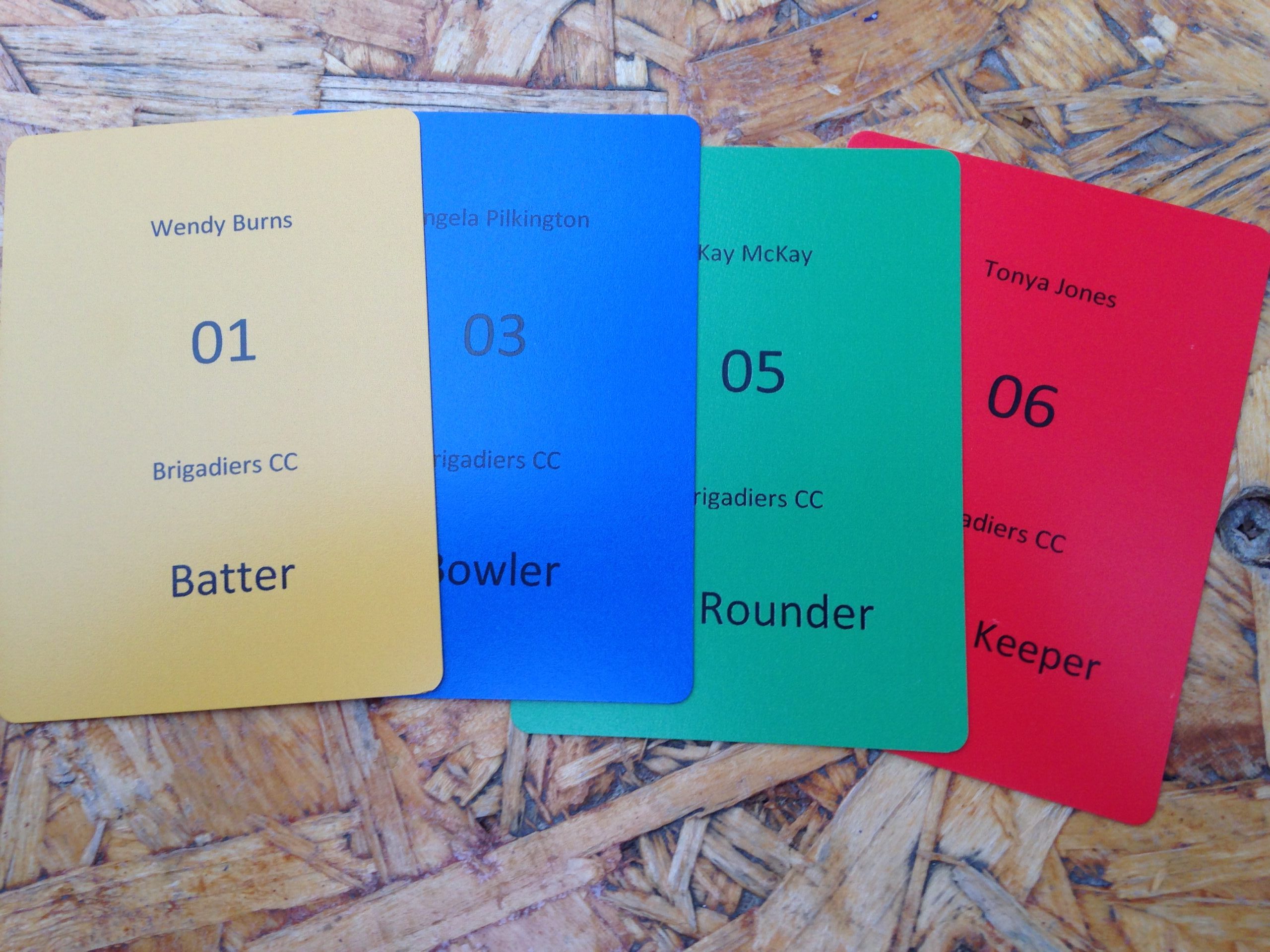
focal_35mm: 33
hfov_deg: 55.4
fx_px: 1211
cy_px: 476
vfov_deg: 42.9
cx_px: 635
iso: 50
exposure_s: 1/120
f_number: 2.4
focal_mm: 4.12
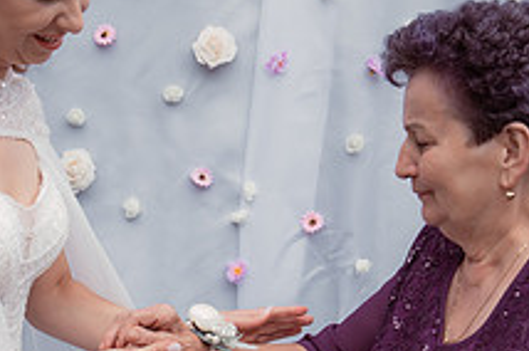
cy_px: 248
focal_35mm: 90
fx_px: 1320
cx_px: 125
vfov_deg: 15.1
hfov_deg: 22.4
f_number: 4
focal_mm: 30
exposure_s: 1/400
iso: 200
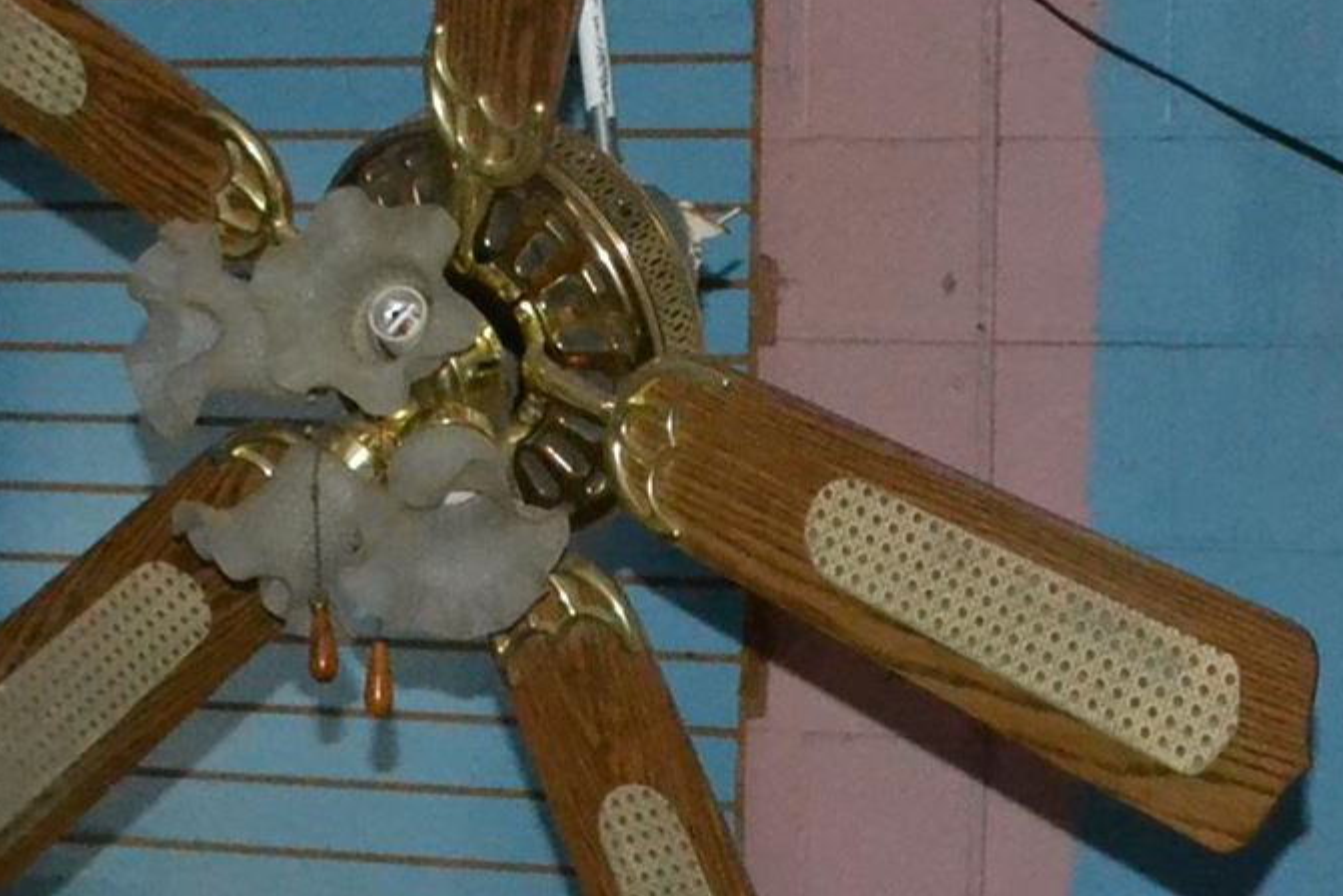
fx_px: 5635
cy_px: 896
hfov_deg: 13.6
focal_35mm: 151
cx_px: 981
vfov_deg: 9.0
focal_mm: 22
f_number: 3.8
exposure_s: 1/60
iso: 3200
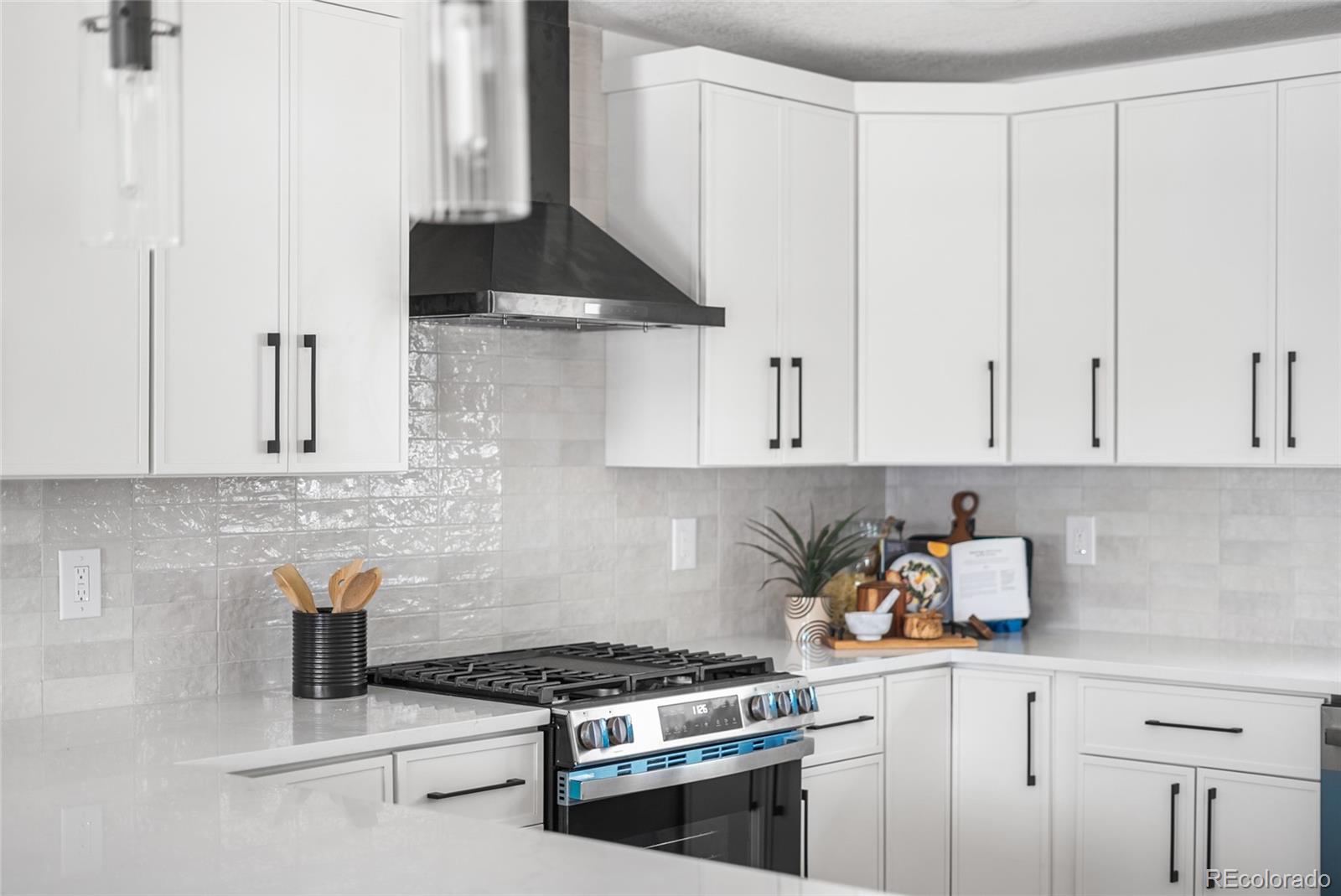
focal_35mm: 50
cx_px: 670
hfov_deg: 39.6
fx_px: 1864
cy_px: 448
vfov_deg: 27.0
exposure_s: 1/13
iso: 200
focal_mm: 50
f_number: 1.8
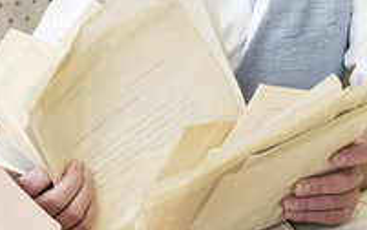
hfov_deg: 19.3
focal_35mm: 107
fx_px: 1071
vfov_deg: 12.2
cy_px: 37
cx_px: 281
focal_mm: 33
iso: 64
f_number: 4.5
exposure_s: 1/60
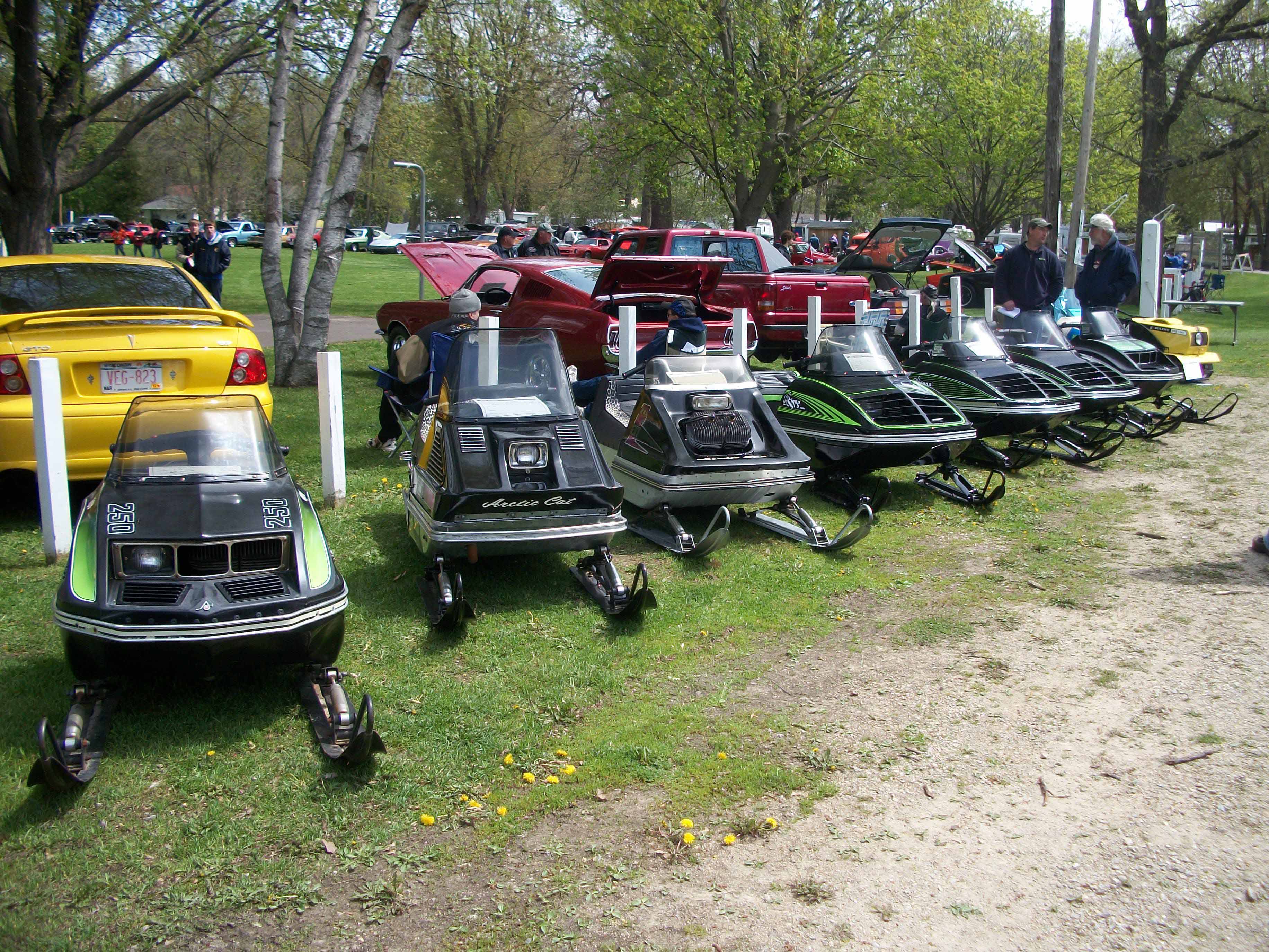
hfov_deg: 52.6
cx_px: 634
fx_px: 1283
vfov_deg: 40.7
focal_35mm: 35
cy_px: 476
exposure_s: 1/500
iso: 80
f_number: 3.1
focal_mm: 6.3
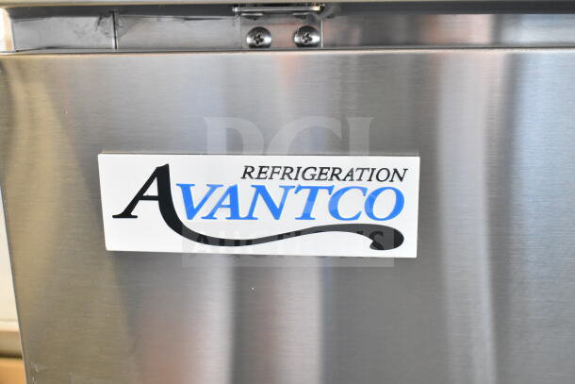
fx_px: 695
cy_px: 192
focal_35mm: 44
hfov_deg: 45.0
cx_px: 288
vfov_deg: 30.9
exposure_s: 1/50
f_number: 4.2
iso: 3600
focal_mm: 29
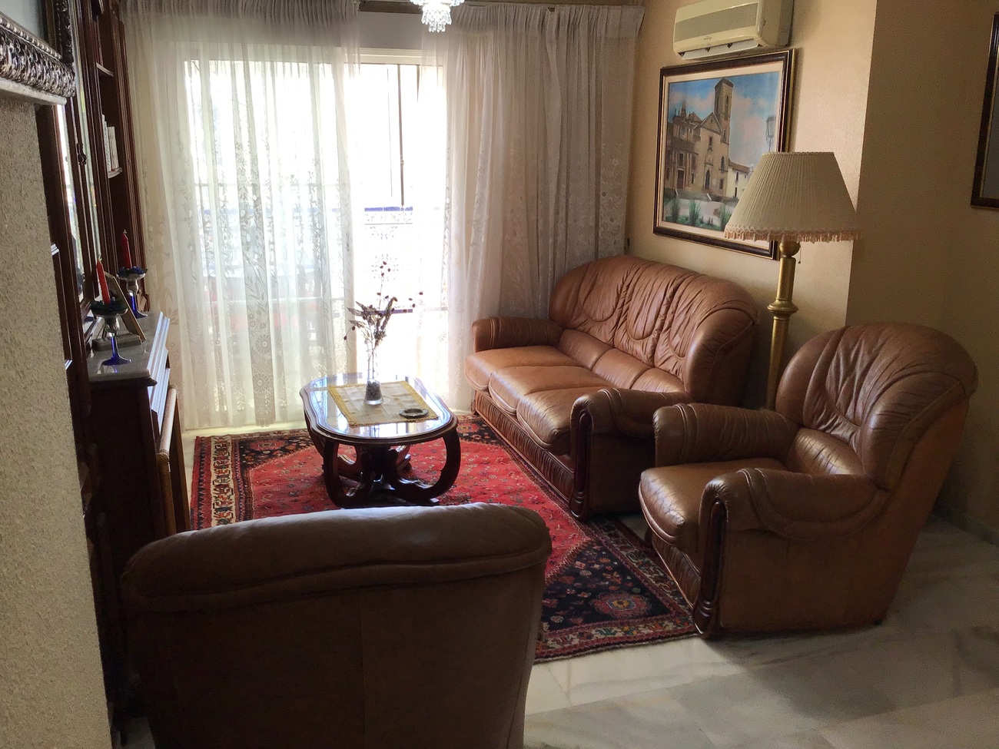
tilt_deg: -15.2
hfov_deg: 58.4
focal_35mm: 31
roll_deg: +0.9
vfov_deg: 45.4
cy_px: 374
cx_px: 500
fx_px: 895
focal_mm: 3.3
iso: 32
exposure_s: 1/50
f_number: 2.4
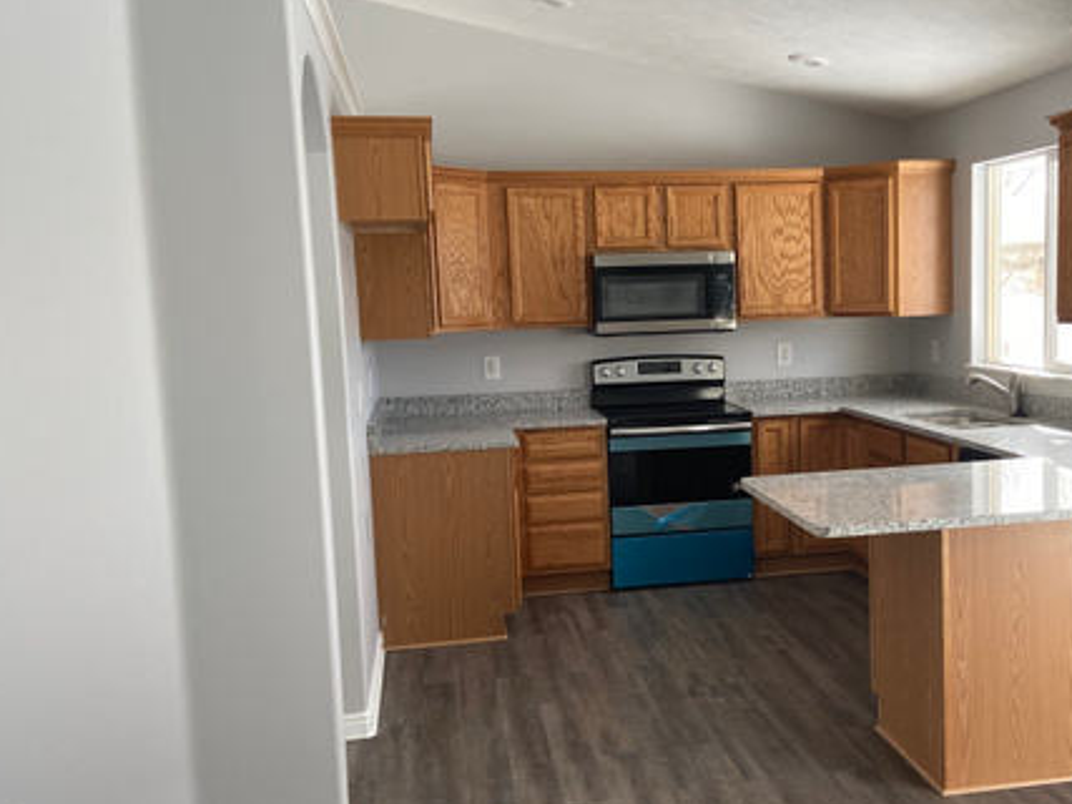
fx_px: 1207
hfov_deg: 47.2
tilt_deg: -7.8
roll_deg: +0.9
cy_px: 437
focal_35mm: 39
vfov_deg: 36.8
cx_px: 708
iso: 50
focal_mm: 4.25
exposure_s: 1/121
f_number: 1.8
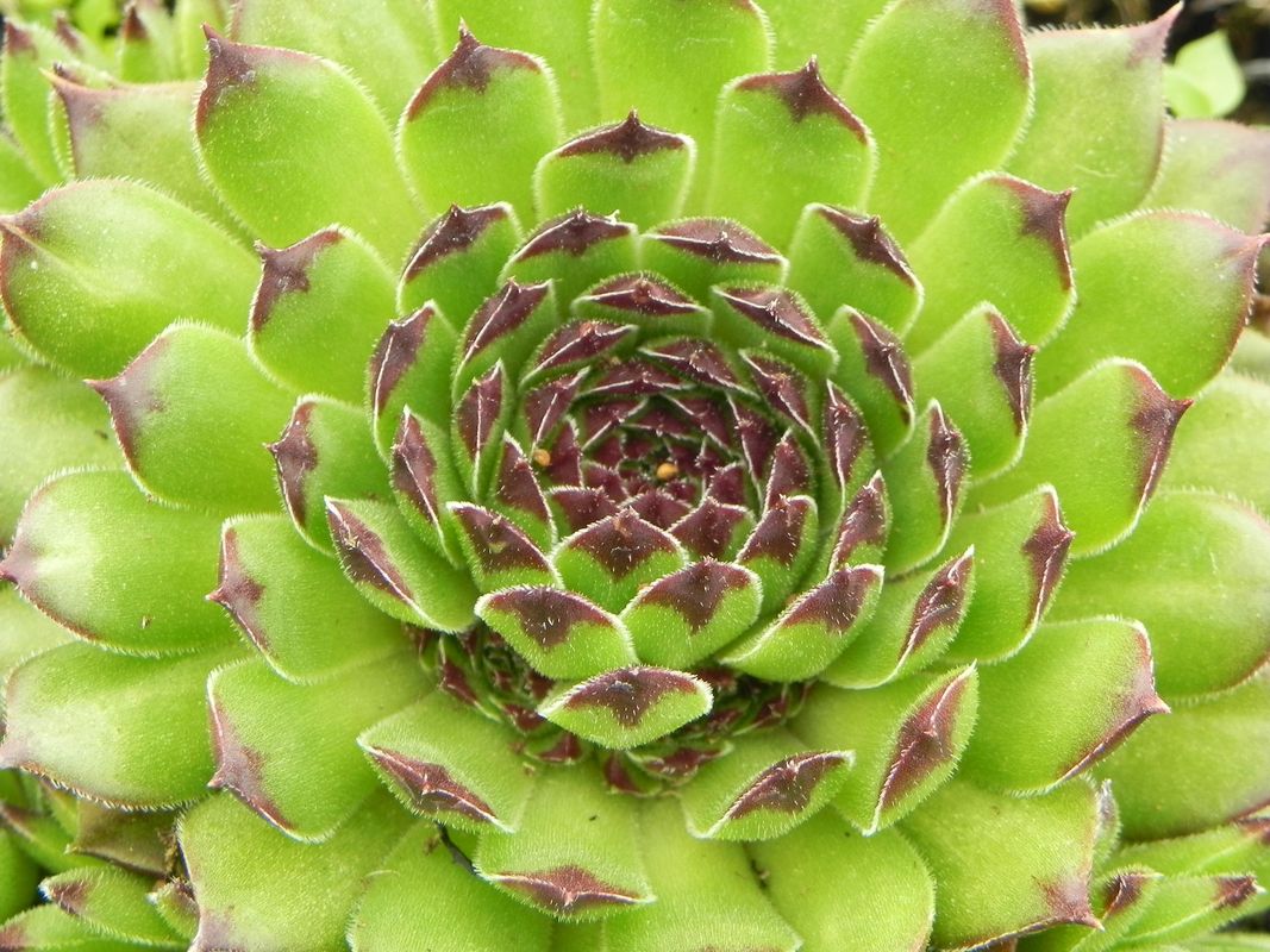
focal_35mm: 105
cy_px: 476
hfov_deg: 18.7
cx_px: 635
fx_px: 3852
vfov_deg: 14.1
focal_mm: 18.8
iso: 160
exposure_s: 1/100
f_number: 4.5
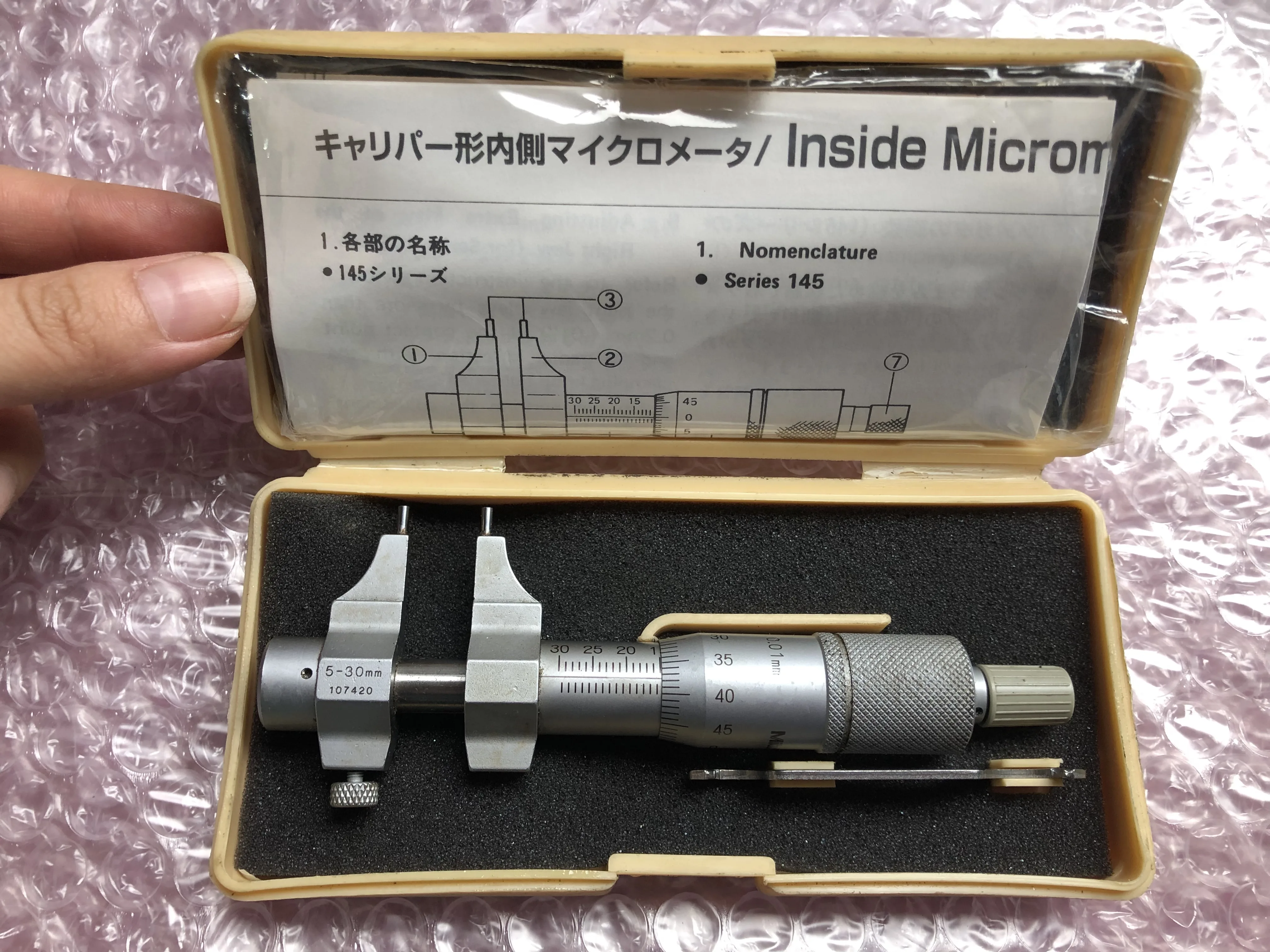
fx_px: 1027
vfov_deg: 49.7
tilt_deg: -74.1
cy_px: 476
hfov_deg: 63.4
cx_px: 635
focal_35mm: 28
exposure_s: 1/30
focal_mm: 3.99
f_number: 1.8
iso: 25
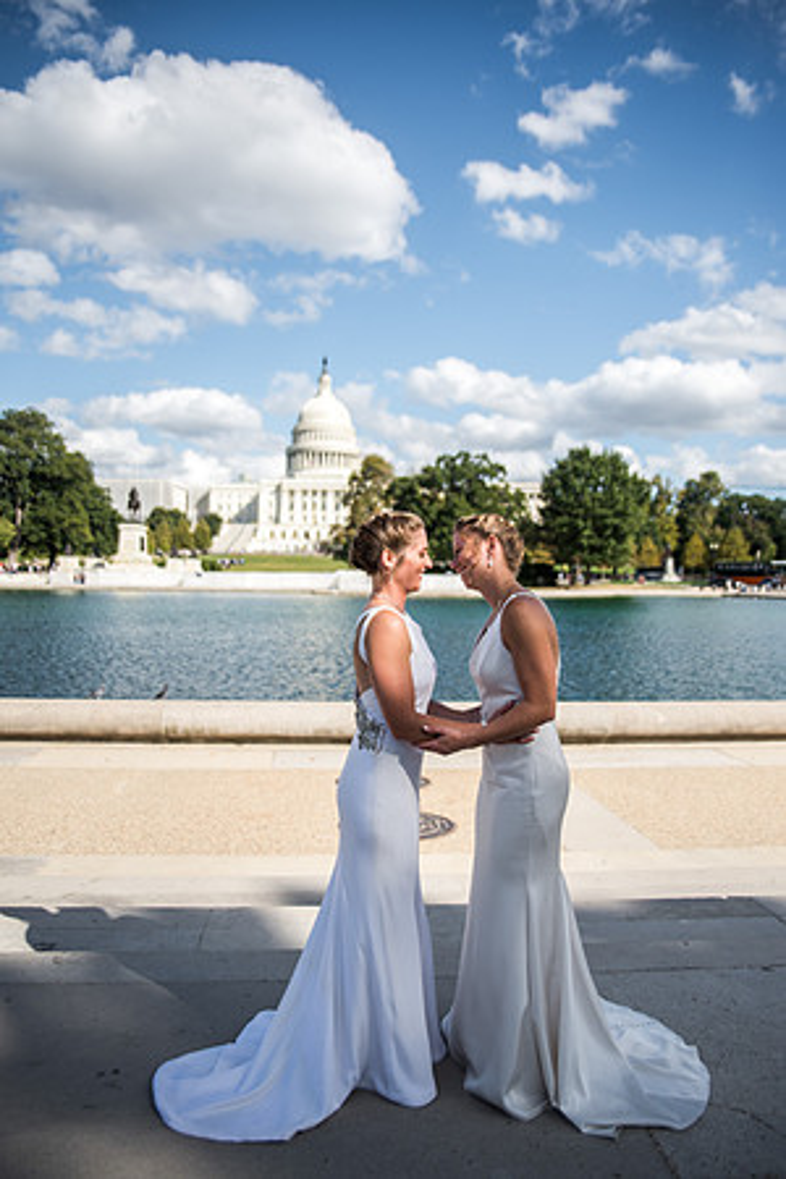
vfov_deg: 63.7
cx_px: 393
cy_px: 590
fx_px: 950
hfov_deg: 45.0
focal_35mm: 29
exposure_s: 1/4000
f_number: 2.8
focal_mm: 29
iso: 100
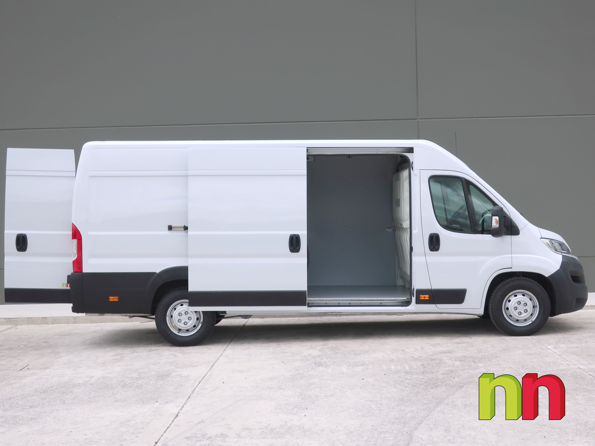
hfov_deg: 71.6
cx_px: 298
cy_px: 223
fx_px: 413
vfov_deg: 56.8
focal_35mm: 24
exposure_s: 1/3200
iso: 80
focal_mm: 6.86
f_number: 1.8
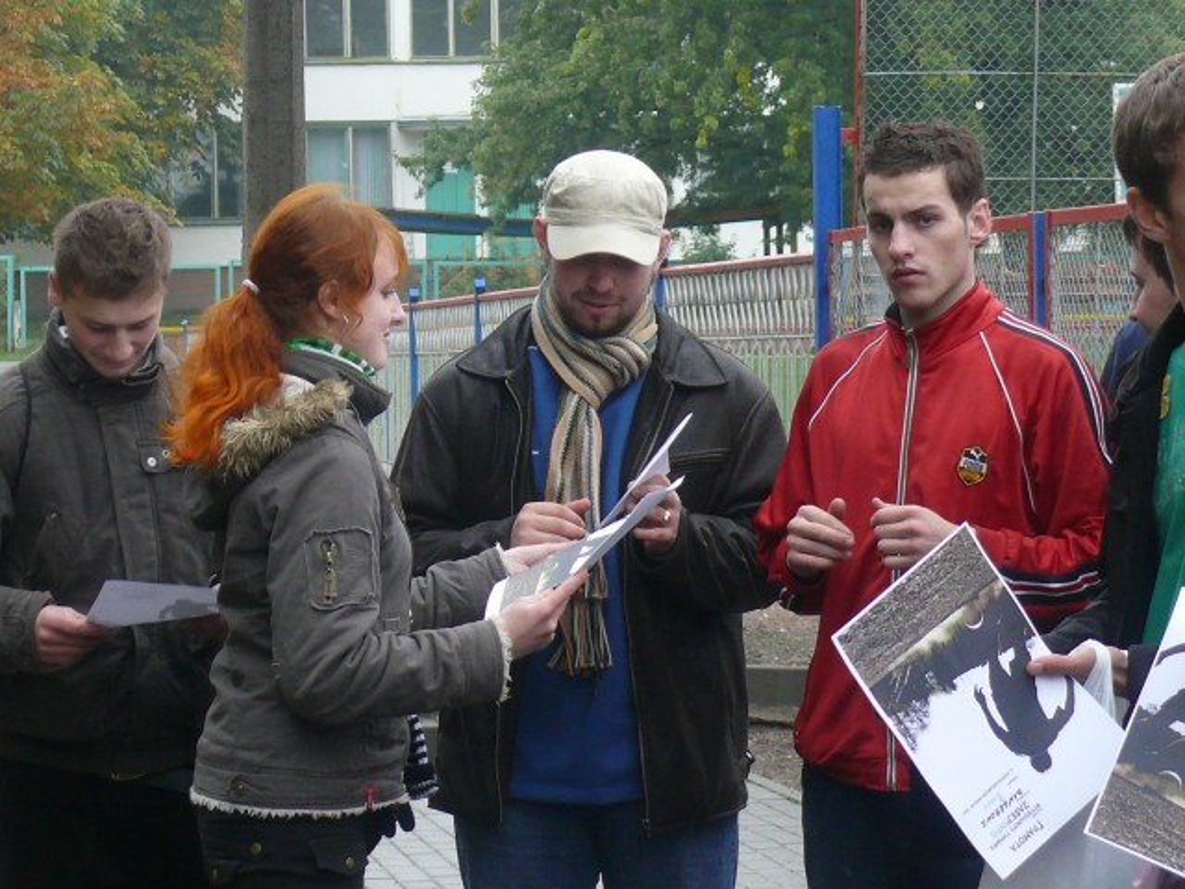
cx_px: 592
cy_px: 444
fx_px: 4895
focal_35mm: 143
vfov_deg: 10.4
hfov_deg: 13.8
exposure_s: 1/100
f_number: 3.2
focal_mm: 17
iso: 200
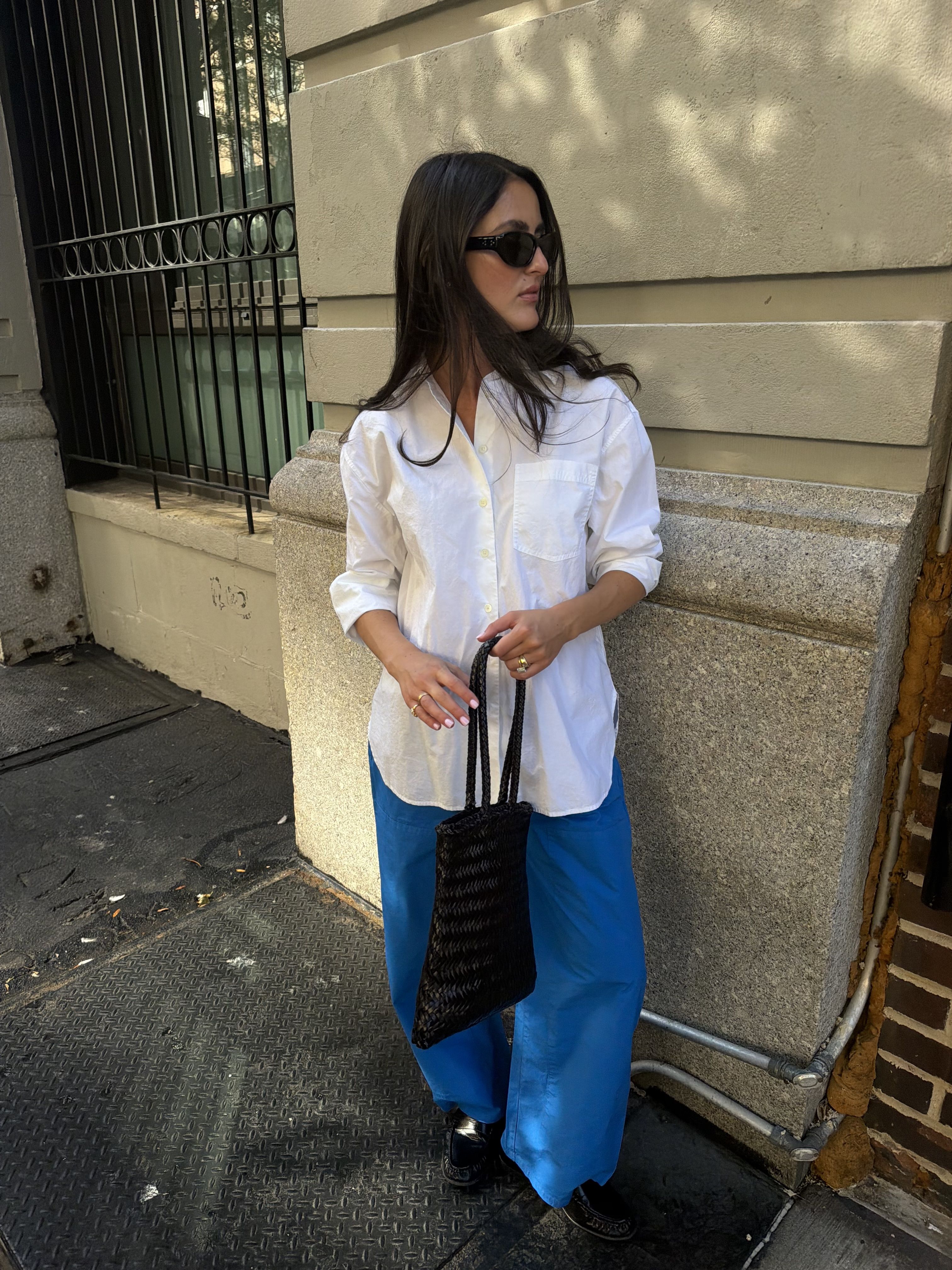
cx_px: 476
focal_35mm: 24
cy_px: 635
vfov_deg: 71.6
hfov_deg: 56.8
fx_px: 880
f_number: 1.78
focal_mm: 6.76
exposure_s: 1/1618
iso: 320
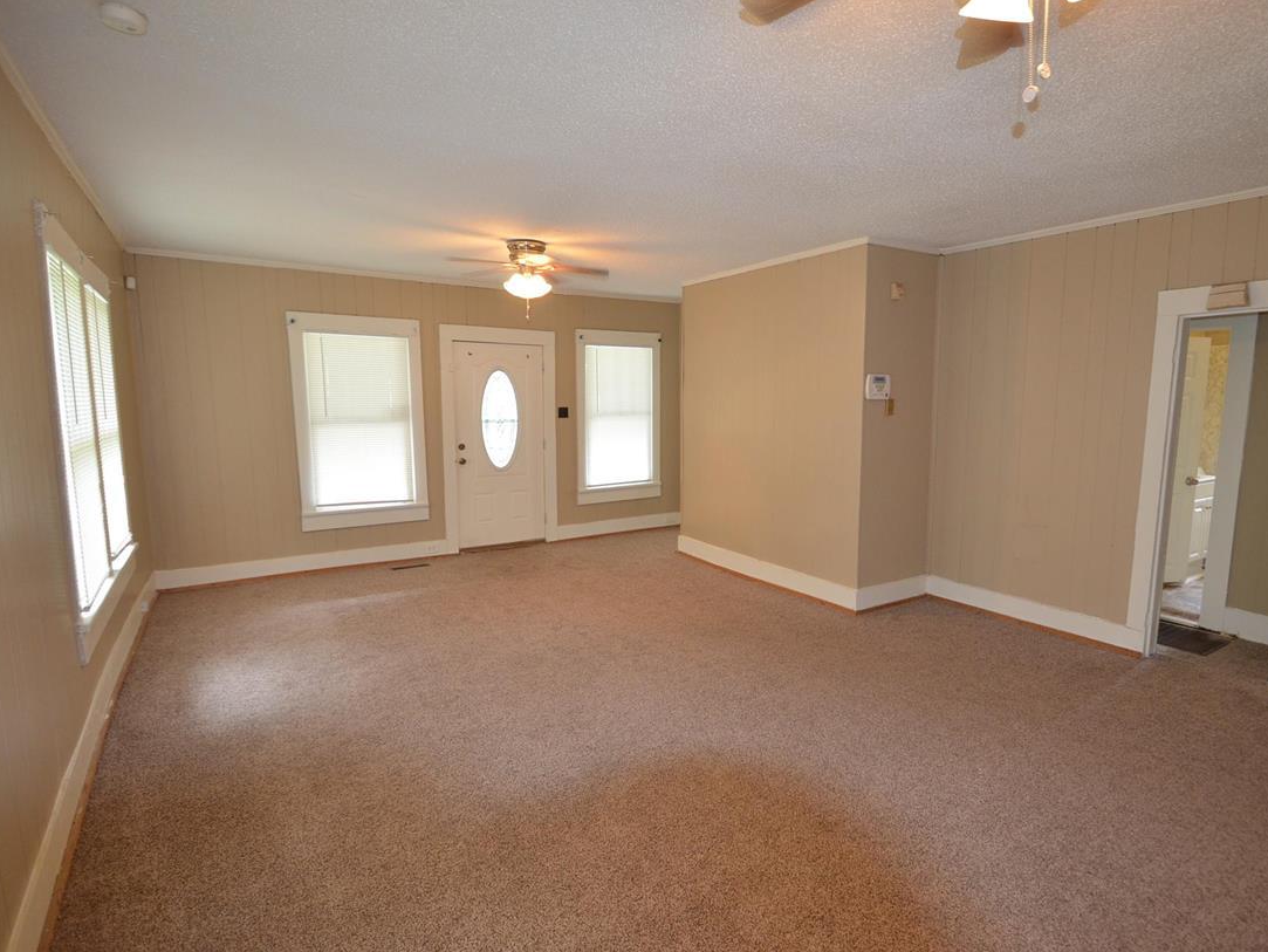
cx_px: 704
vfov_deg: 74.8
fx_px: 623
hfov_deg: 90.7
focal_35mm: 17
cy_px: 475
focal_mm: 10
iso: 900
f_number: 3.5
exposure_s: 1/60
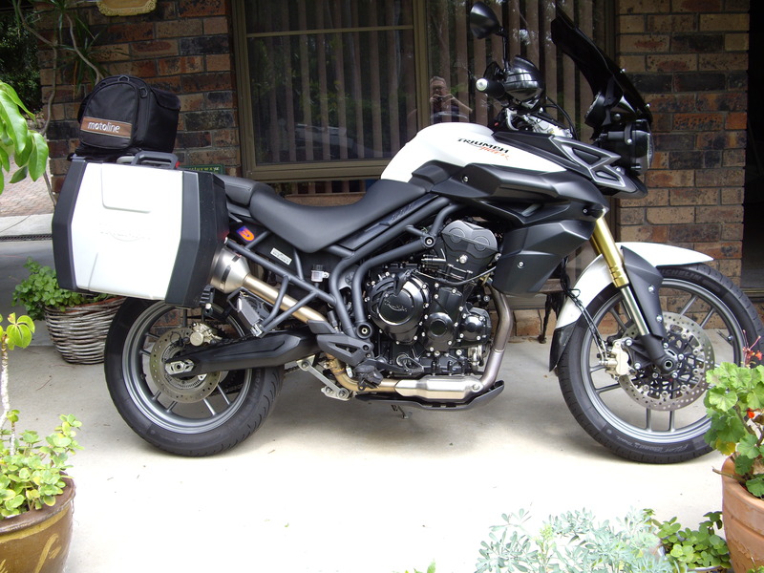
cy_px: 286
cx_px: 382
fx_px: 839
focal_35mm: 38
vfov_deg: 37.7
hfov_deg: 49.0
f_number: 2.8
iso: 100
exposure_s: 1/100
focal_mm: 7.9
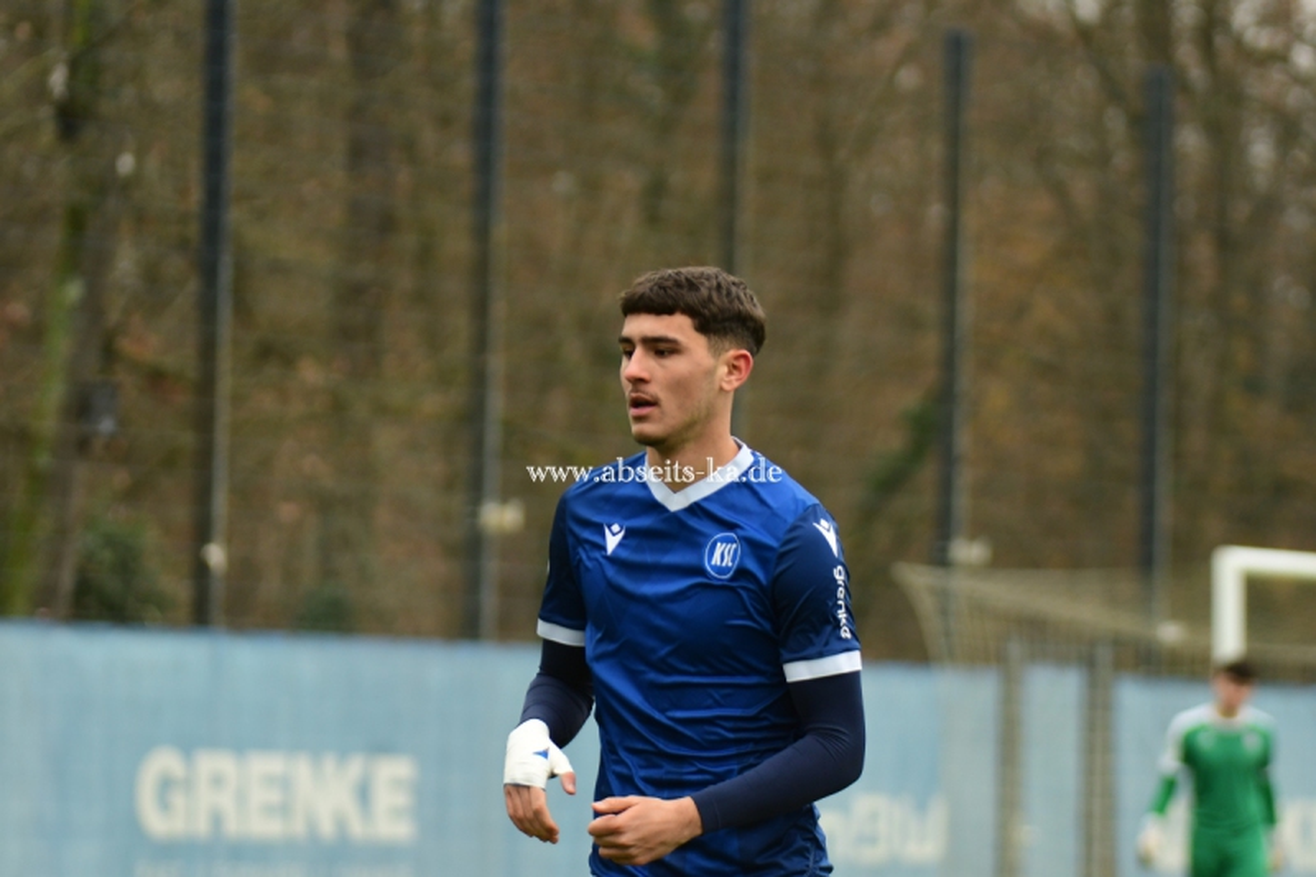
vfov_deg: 7.6
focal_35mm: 180
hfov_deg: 11.4
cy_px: 438
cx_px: 658
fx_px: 6578
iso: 900
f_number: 2.8
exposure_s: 1/1250
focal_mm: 120
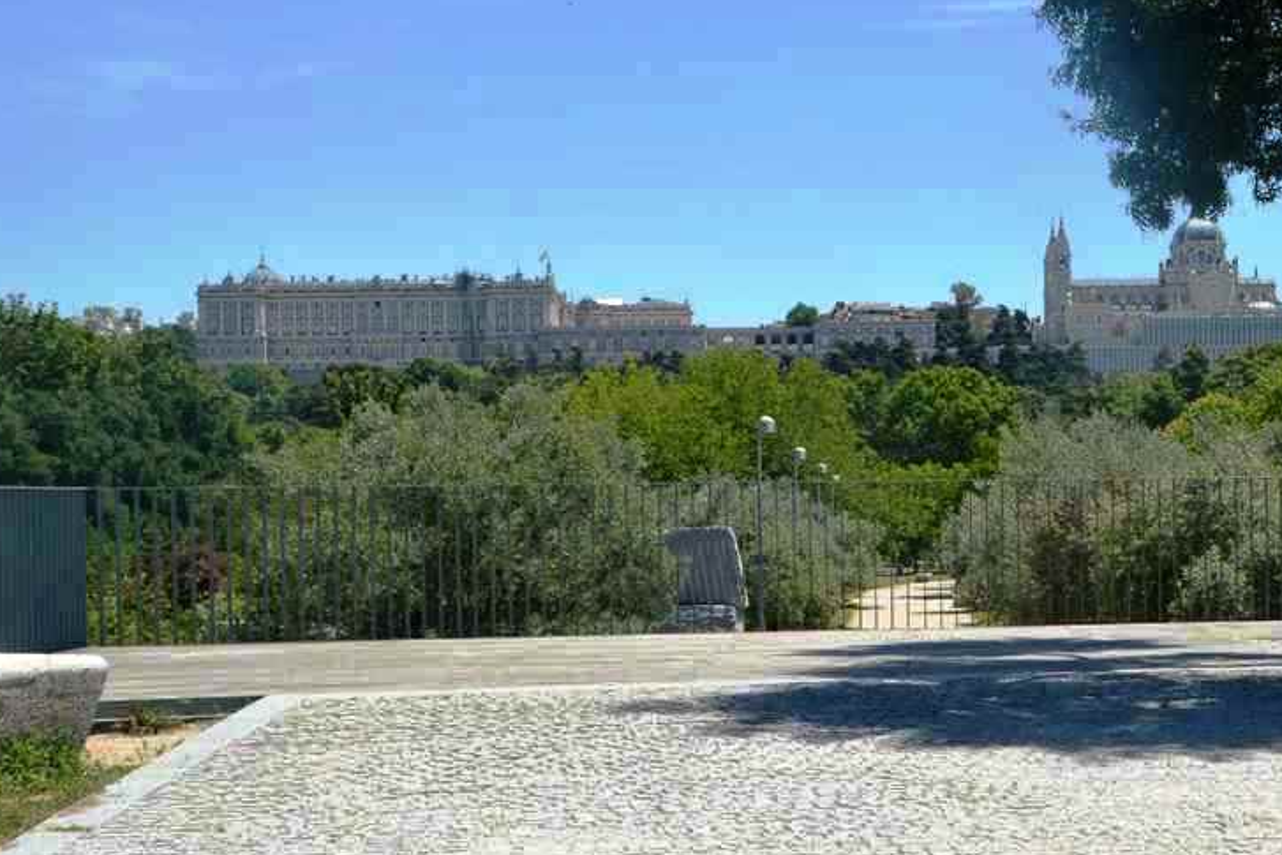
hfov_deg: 30.0
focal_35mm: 67
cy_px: 442
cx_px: 806
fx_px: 2380
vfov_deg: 20.4
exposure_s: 1/320
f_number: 9
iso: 100
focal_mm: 27
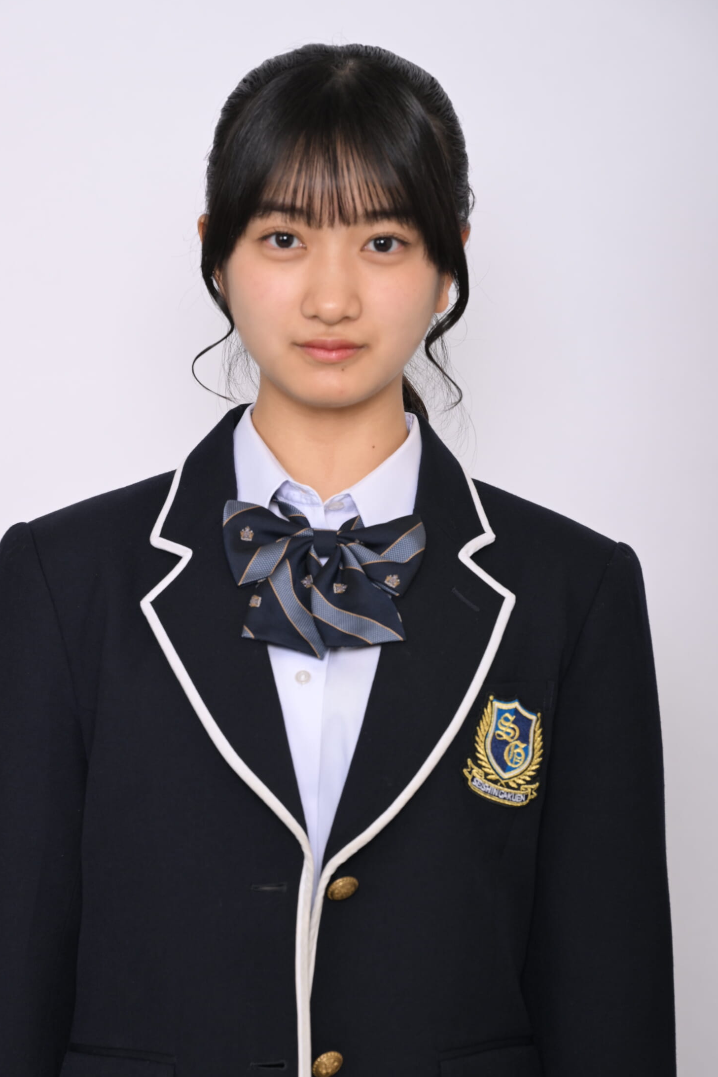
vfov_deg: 18.7
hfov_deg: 12.6
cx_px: 320
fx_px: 3261
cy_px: 601
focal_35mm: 109
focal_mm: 93
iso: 320
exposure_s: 1/160
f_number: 8
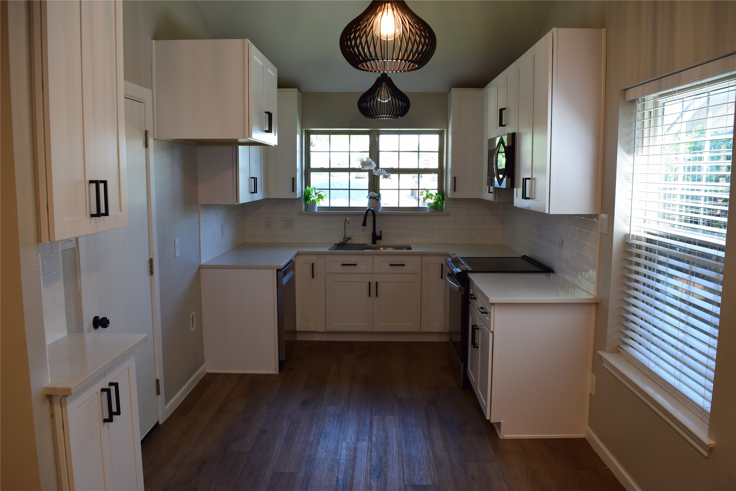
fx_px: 552
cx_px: 368
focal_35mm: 27
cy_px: 246
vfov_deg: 47.9
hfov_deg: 67.4
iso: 400
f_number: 7.1
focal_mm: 18
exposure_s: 1/40
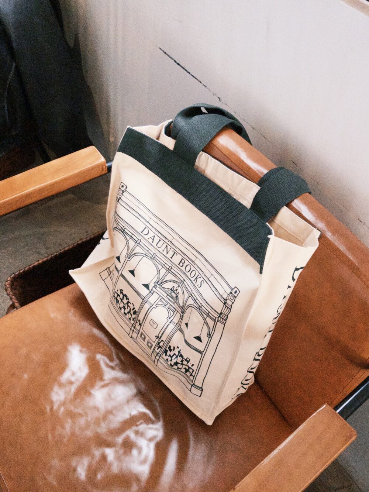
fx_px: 369
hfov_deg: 53.1
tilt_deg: -50.1
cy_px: 246
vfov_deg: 67.3
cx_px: 184
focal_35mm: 26
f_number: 1.6
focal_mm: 5.96
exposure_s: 1/60
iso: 640
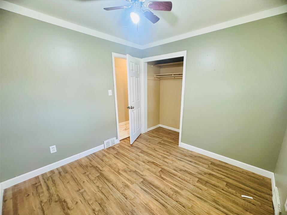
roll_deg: -0.3
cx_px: 153
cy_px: 114
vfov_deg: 81.7
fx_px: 124
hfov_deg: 98.0
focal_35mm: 15
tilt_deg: -13.3
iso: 320
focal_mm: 2.22
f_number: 2.2
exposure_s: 1/60
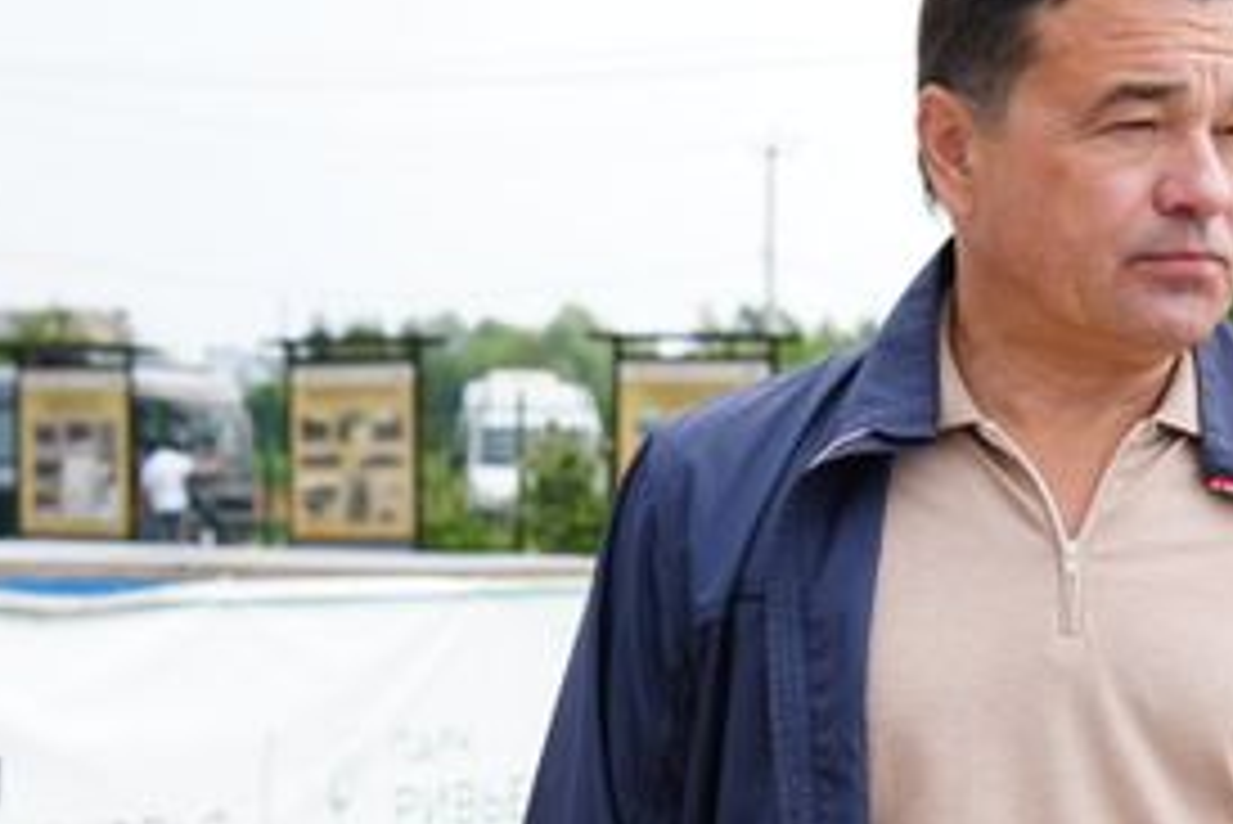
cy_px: 725
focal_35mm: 140
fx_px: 4797
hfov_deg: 14.2
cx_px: 1460
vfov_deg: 9.8
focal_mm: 55
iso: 500
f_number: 6.3
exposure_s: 1/400
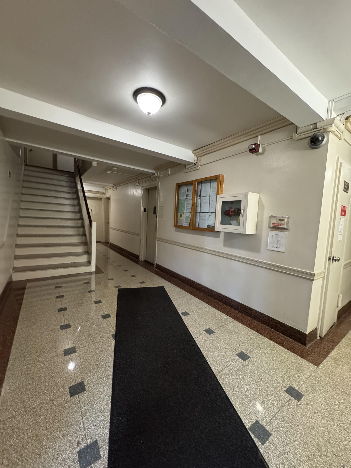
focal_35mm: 14
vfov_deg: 102.1
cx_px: 176
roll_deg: -3.1
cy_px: 234
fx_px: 189
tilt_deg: -5.3
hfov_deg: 85.7
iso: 1000
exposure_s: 1/60
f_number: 2.2
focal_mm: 2.22
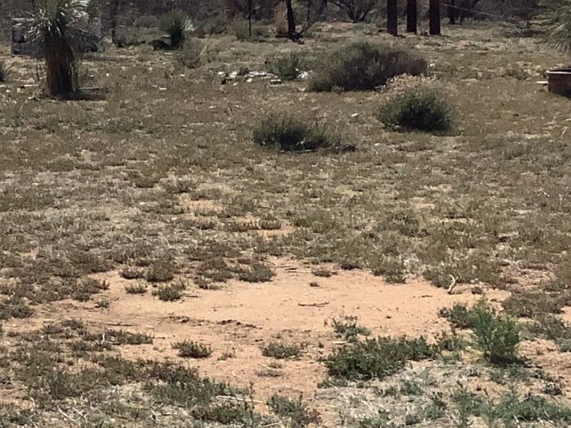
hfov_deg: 16.8
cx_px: 90
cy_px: 157
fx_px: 1913
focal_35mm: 116
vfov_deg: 12.8
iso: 25
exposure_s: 1/2915
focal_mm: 3.3
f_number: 2.4
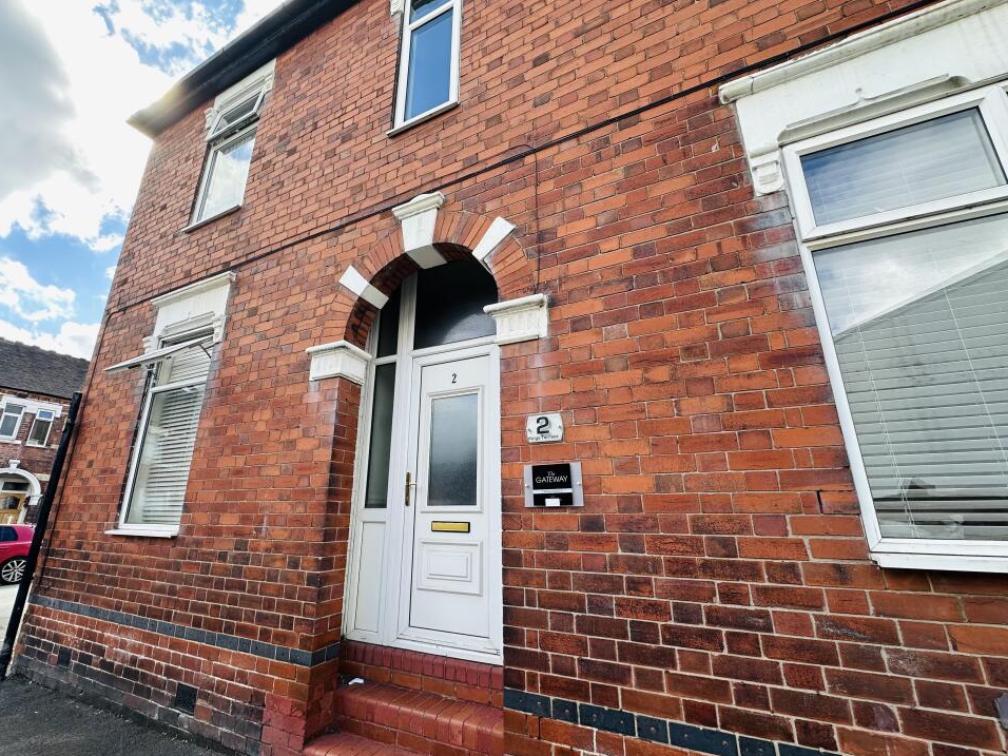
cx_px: 477
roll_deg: -1.1
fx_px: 437
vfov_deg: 81.7
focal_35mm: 15
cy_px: 387
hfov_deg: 98.1
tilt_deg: +16.6
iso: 40
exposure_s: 1/399
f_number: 2.2
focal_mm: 2.22
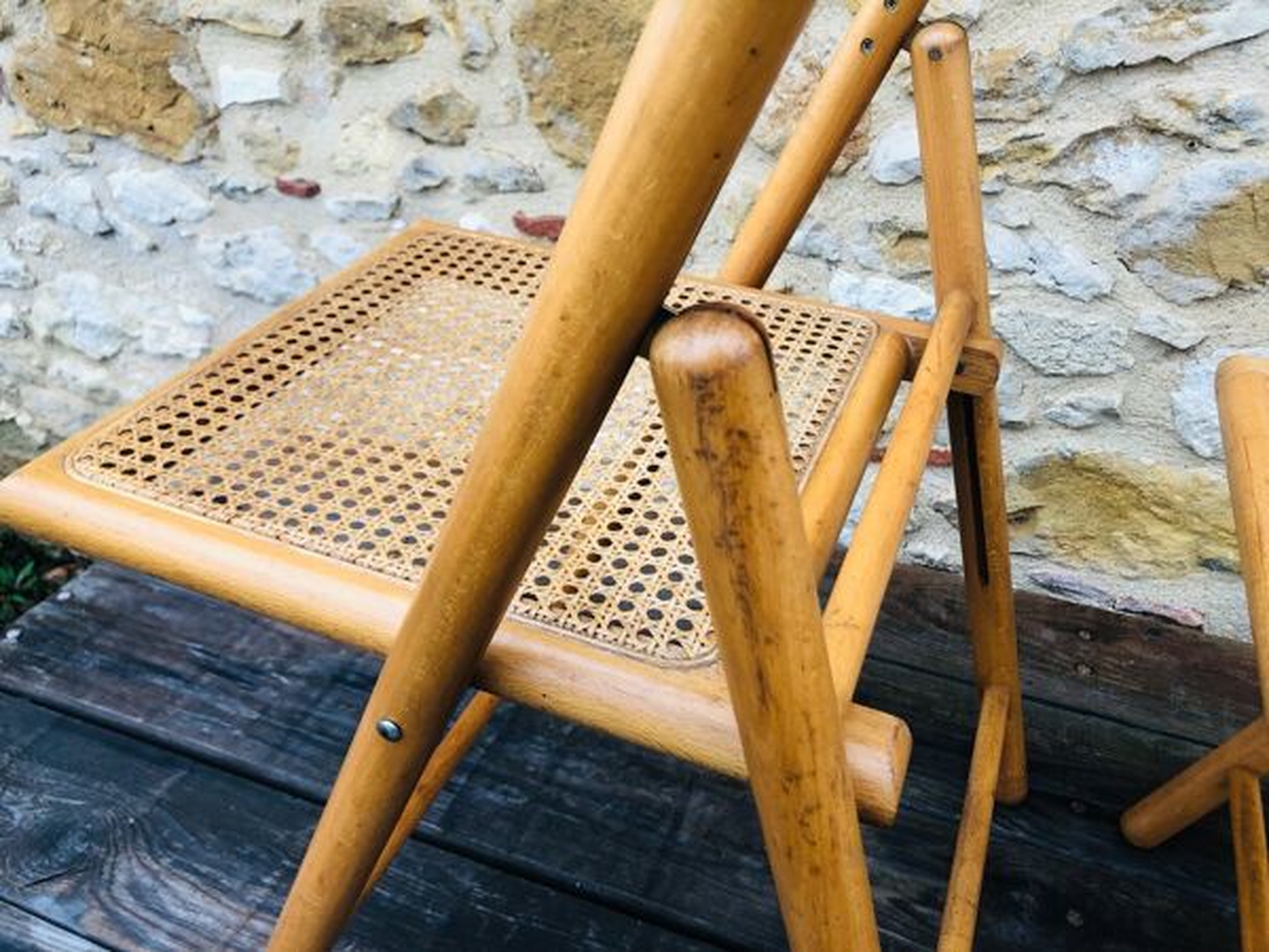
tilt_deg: -30.5
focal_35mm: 28
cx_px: 634
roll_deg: -0.2
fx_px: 1026
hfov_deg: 63.4
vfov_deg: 49.7
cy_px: 476
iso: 32
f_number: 1.8
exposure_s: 1/120
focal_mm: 3.99
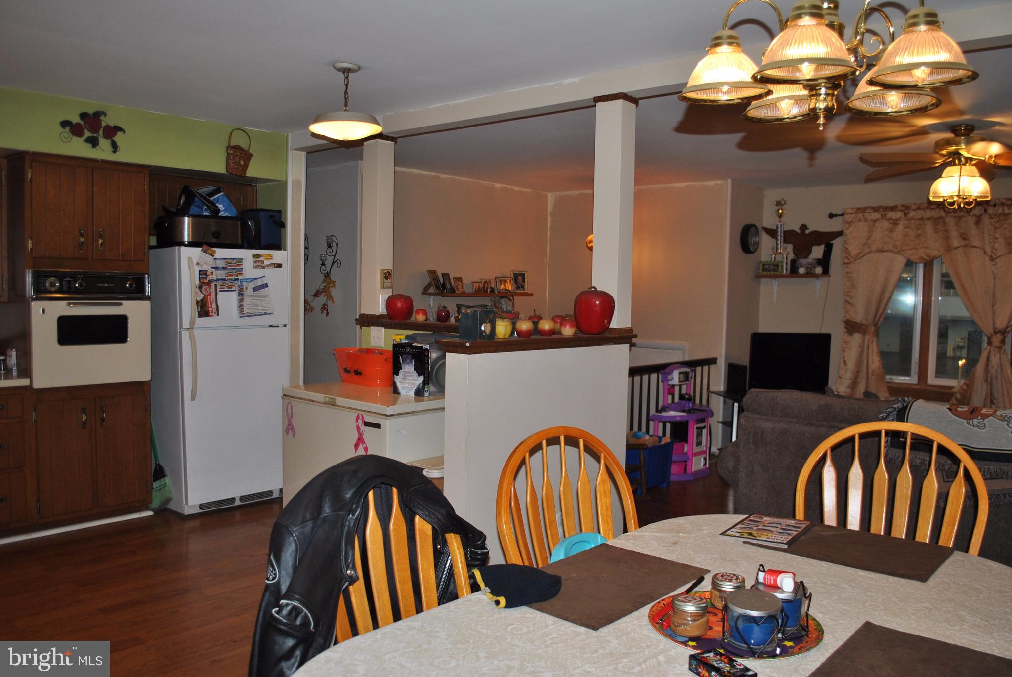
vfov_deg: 48.0
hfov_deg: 67.3
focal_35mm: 27
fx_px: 760
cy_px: 338
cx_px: 506
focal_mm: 18
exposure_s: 1/60
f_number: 3.5
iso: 200
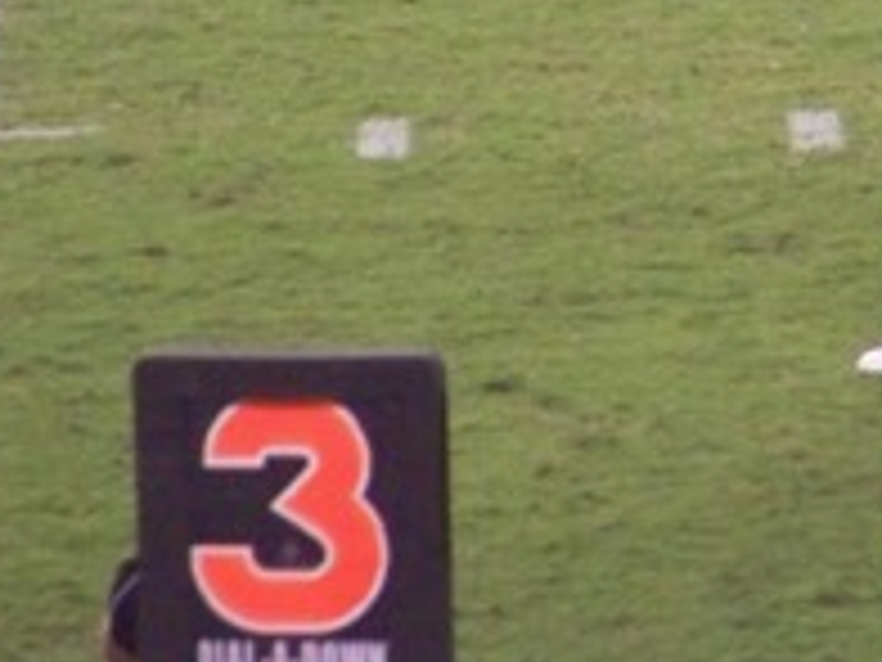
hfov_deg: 1.8
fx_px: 28053
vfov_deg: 1.4
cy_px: -74
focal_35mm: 1101
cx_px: 990
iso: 729
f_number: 4.8
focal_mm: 70.2
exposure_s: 1/100
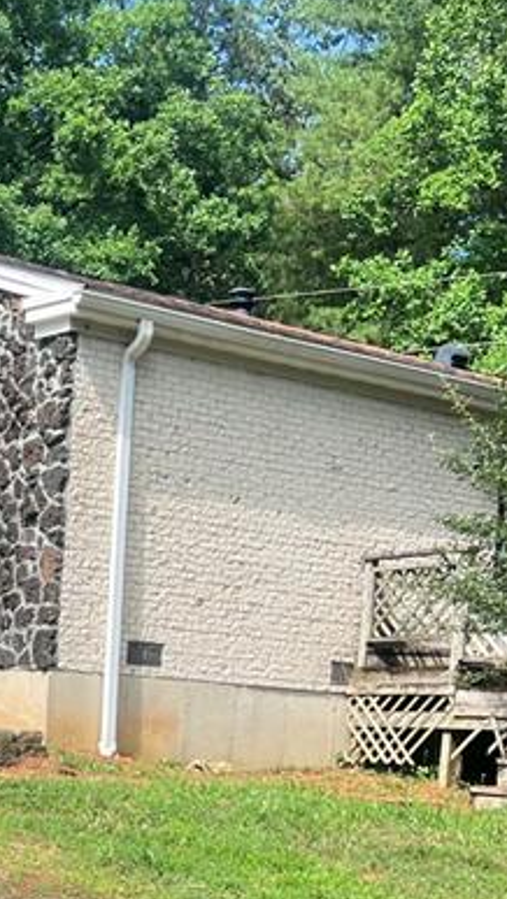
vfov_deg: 27.2
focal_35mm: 75
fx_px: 1791
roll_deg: -3.5
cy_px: 808
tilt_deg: -3.5
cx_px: -14
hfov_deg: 15.8
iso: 50
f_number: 1.5
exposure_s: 1/1377
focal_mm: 5.7
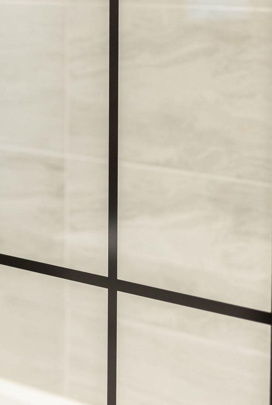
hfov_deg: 11.7
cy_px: 5
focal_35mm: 116
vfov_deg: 17.2
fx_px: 1310
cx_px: 2
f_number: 2
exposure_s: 1/80
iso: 400
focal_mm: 50
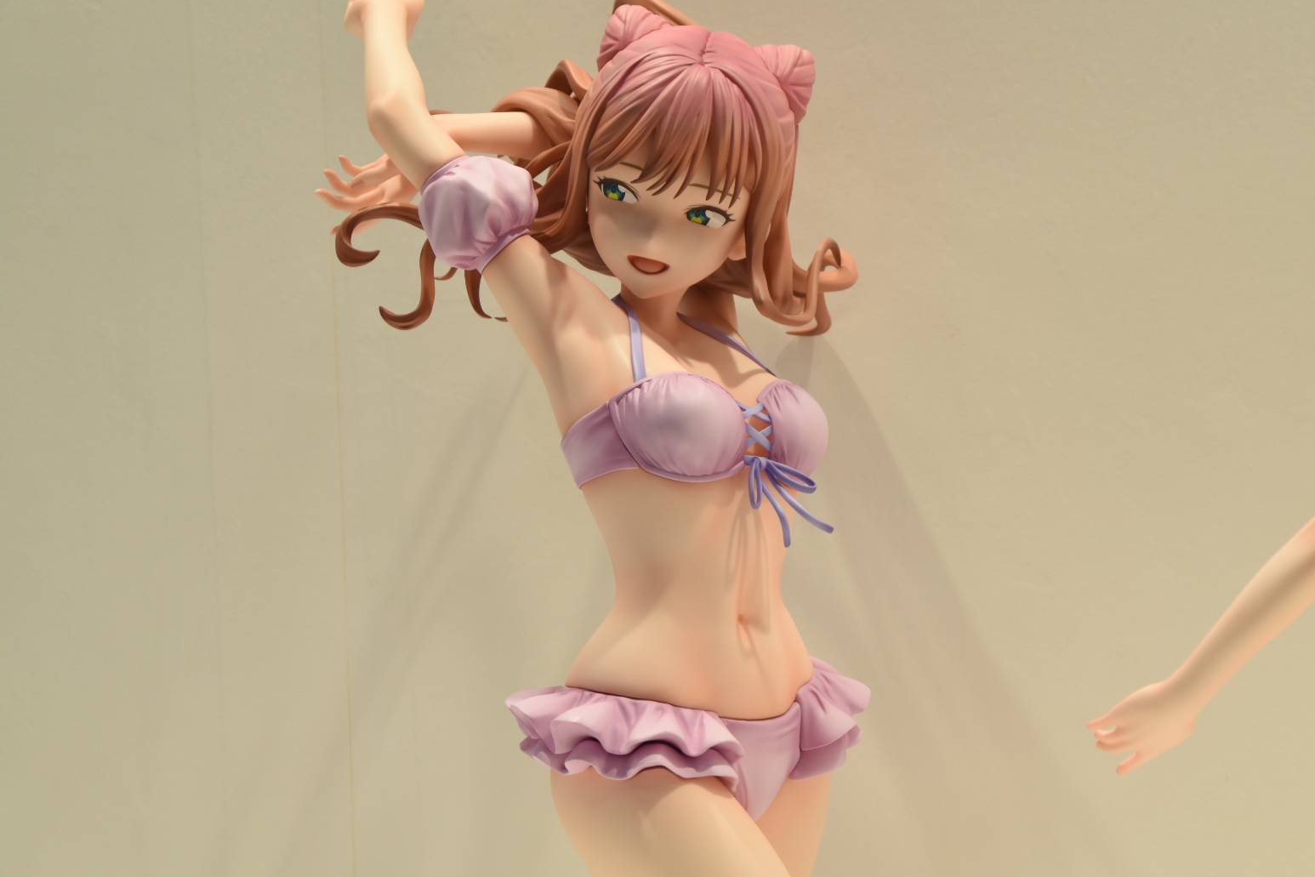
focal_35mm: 110
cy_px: 436
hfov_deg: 18.6
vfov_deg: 12.5
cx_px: 669
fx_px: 4018
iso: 500
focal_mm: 70
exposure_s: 1/100
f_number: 11
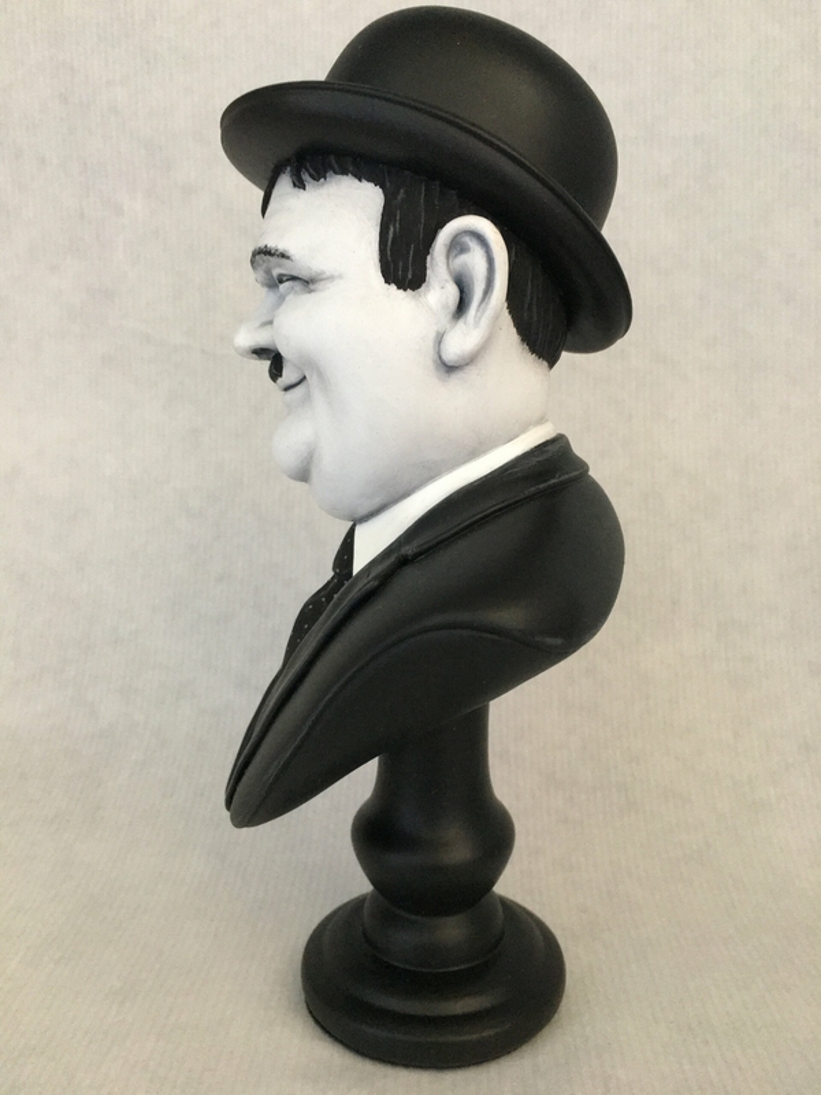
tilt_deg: -11.0
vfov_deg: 61.7
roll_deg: -0.4
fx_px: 917
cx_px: 410
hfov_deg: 48.2
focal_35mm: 29
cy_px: 548
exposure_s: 1/17
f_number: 2.2
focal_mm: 4.15
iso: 250
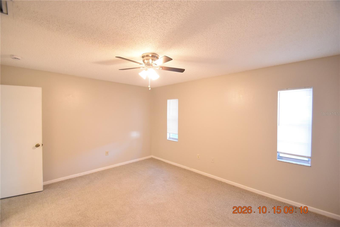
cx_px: 170
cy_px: 114
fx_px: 142
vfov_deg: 77.3
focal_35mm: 15
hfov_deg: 100.4
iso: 2000
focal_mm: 10
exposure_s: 1/60
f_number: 3.5
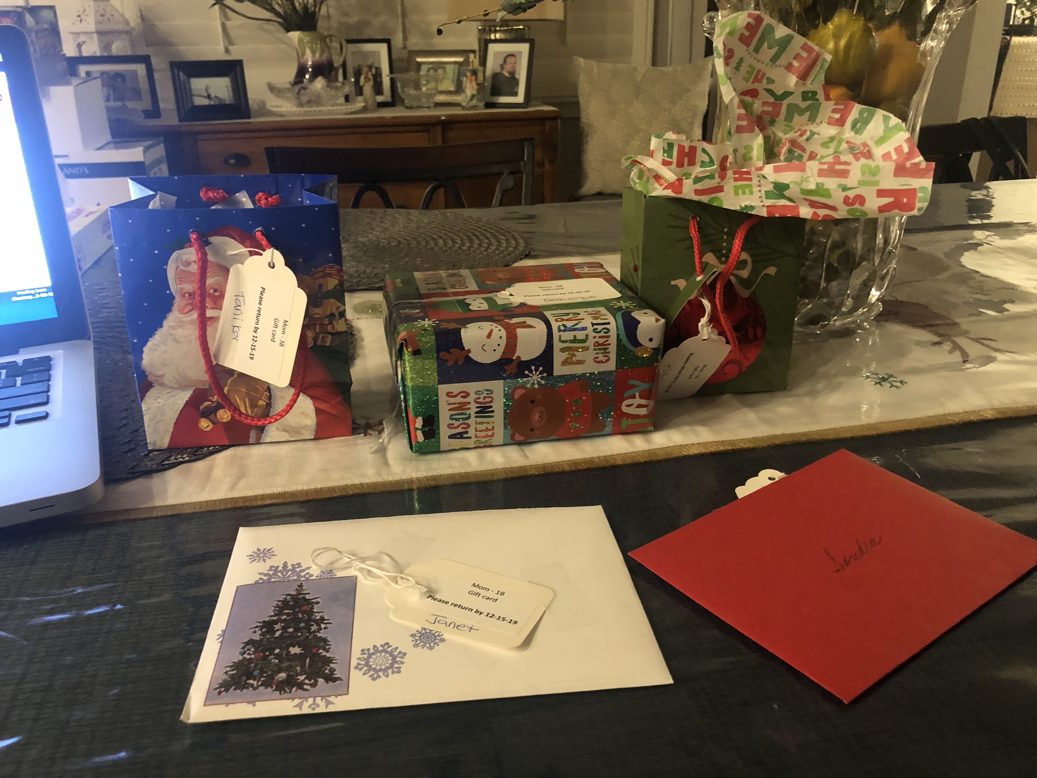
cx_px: 518
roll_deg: +1.1
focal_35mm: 28
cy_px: 389
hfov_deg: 63.4
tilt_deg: -23.1
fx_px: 839
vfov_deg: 49.7
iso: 100
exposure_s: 1/5
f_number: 1.8
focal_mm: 3.99
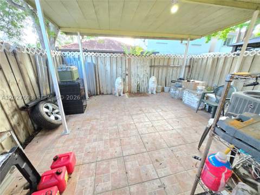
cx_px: 130
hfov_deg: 106.2
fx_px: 98
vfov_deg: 89.9
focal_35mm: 13
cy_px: 98
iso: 400
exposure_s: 1/60.2
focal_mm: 1.7
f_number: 2.2
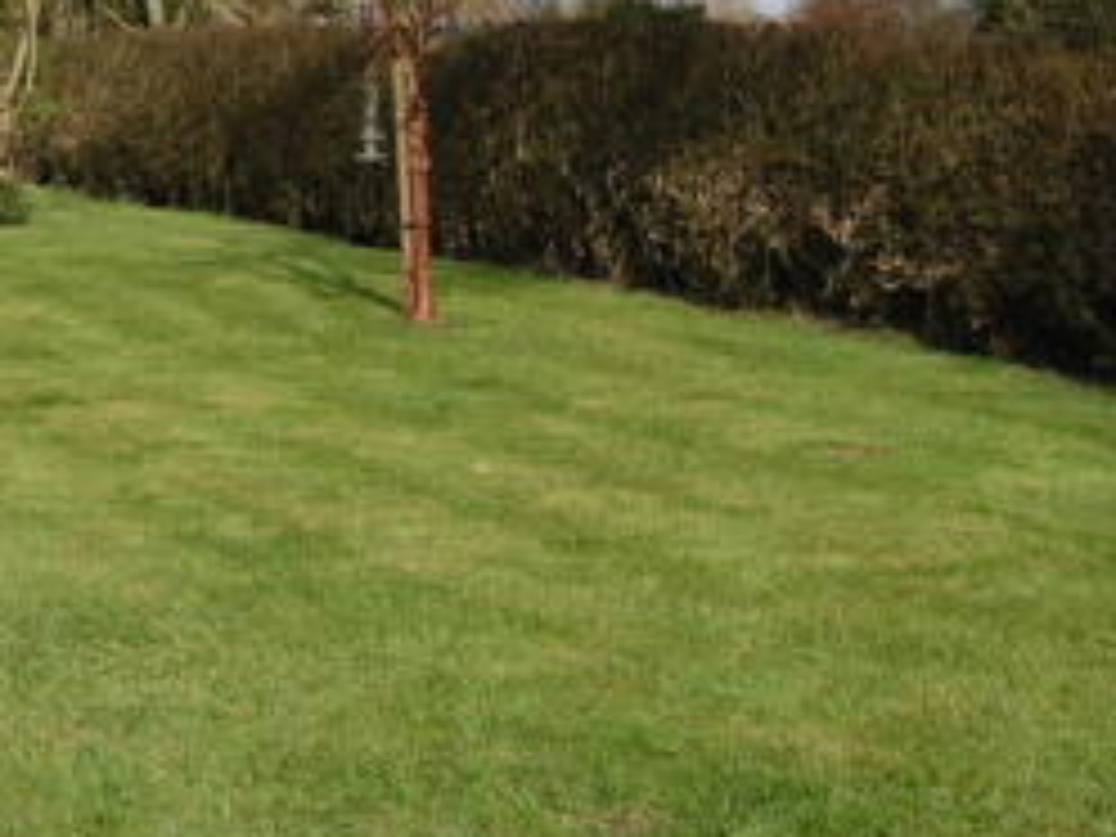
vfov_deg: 17.0
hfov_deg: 22.8
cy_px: -68
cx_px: 144
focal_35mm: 84
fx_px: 2708
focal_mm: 22
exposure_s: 1/320
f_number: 9
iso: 200
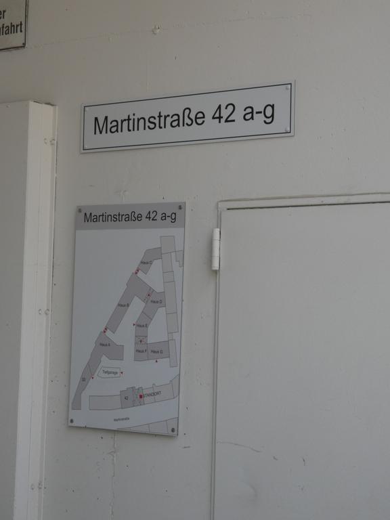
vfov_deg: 25.7
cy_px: 260
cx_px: 195
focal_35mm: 76
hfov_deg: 19.4
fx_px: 1142
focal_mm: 13.7
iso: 160
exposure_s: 1/80
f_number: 8
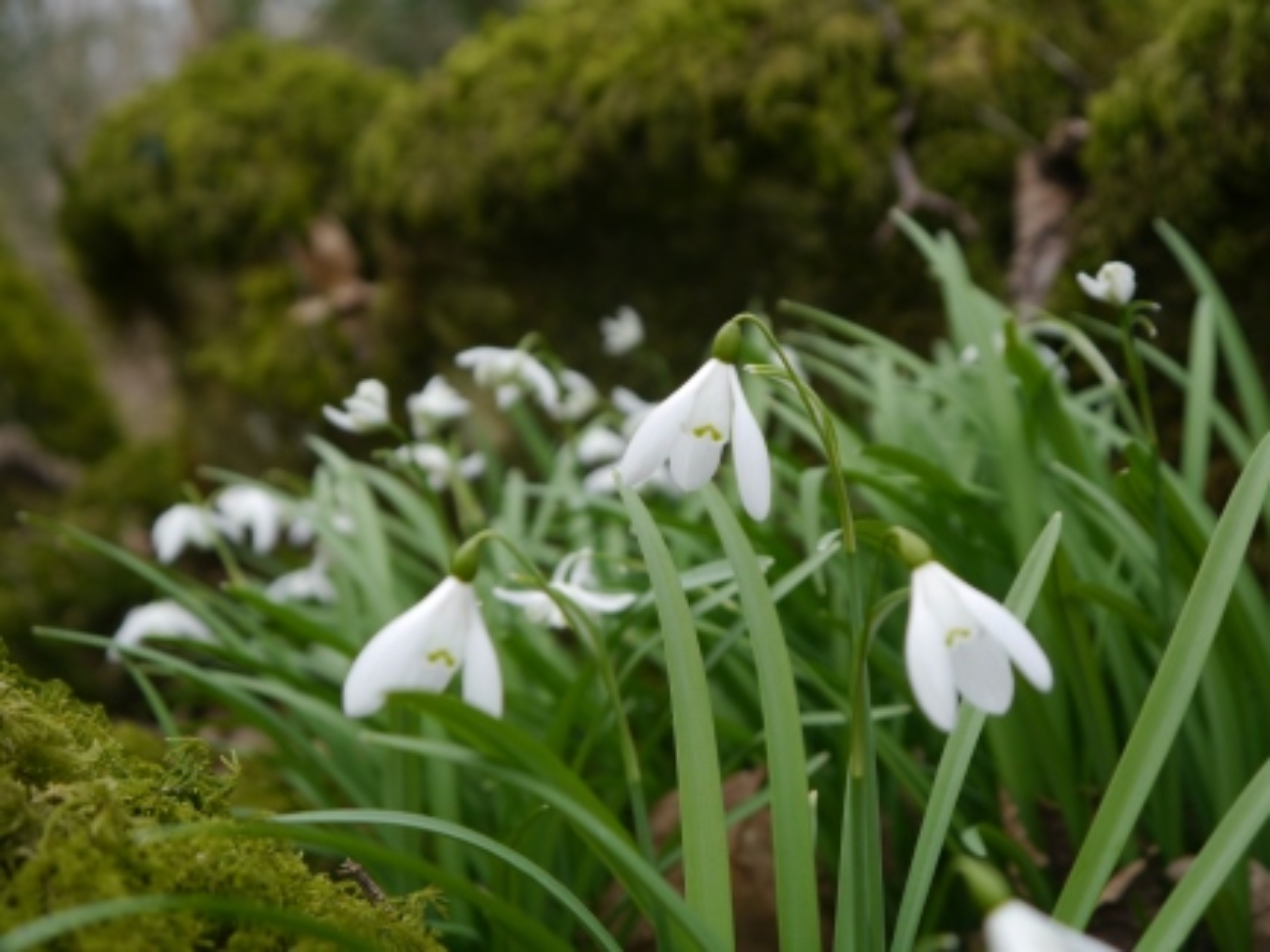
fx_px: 1834
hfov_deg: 38.2
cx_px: 635
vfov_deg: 29.1
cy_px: 476
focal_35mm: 50
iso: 160
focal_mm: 25
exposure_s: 1/160
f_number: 4.6
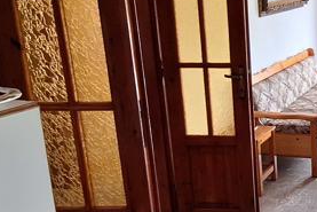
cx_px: 358
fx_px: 440
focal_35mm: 50
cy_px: 93
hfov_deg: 33.8
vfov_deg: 27.0
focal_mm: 1.74
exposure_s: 1/40
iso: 80
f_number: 2.2
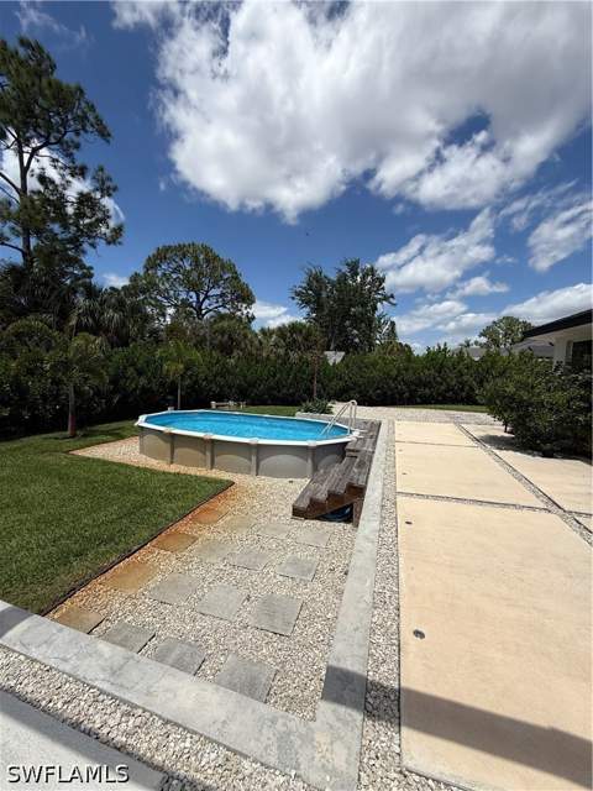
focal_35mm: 14
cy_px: 396
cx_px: 296
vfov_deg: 102.1
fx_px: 320
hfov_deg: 85.7
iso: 50
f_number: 2.2
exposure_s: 1/3125
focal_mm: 2.22
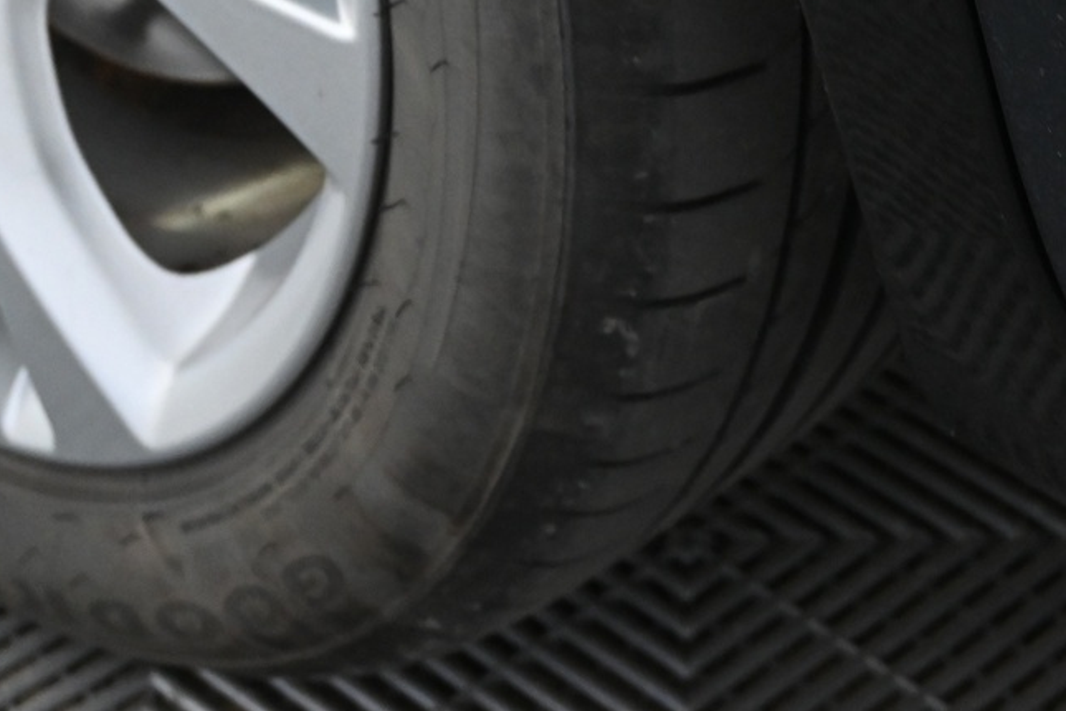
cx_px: 977
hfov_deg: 17.5
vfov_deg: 11.9
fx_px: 3402
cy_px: 99
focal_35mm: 115
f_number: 4.8
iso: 2200
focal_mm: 30.5
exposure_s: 1/50
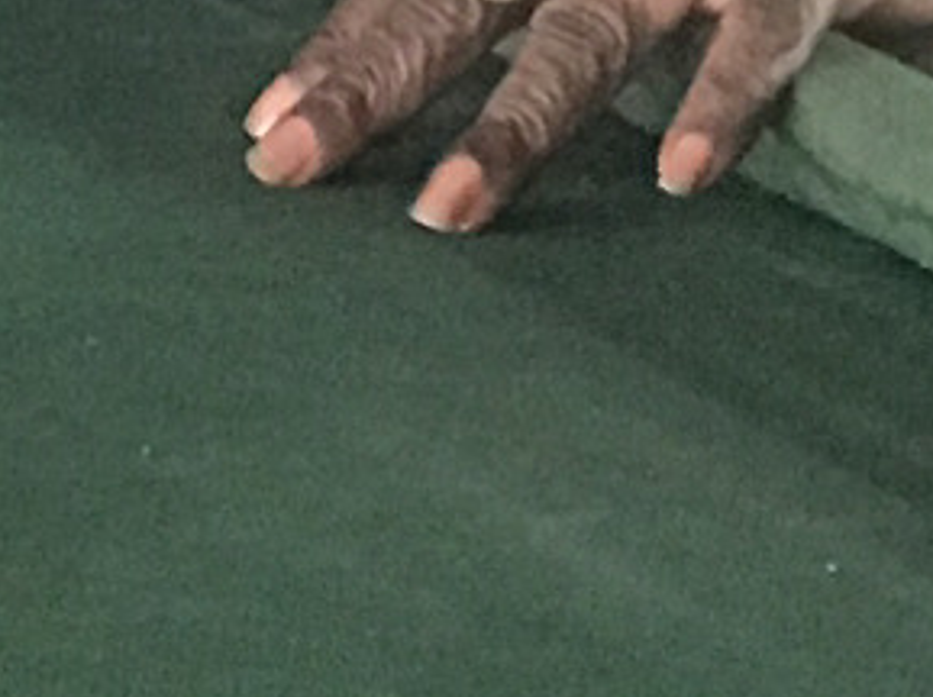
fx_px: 10633
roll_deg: -2.8
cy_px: 636
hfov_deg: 4.7
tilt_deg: -17.0
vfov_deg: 3.8
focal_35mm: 395
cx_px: -2127
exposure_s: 1/50
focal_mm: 6.6
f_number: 2.8
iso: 320
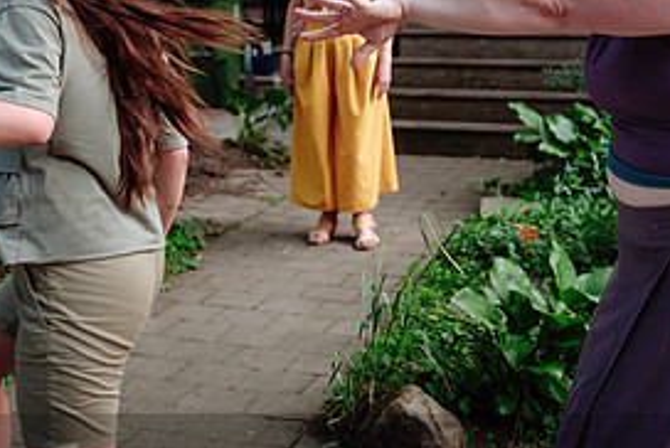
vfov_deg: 21.4
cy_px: 111
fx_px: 1174
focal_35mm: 63
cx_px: 303
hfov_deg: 31.8
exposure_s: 1/500
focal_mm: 17
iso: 500
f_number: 1.8
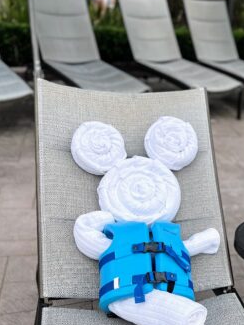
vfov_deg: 38.4
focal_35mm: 48
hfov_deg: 29.6
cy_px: 252
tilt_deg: -30.8
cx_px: 192
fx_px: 451
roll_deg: -5.5
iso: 50
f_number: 1.5
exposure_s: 1/3571
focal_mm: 5.7
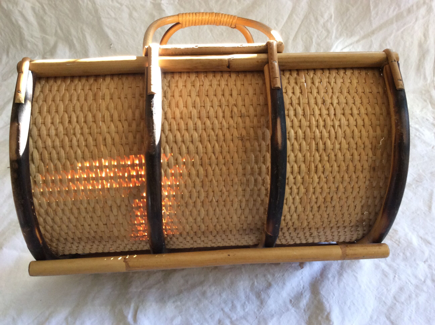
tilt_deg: -39.9
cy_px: 162
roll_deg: +0.7
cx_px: 218
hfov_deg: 56.9
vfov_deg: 44.1
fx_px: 402
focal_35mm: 32
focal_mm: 3.3
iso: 80
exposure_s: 1/24
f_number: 2.4
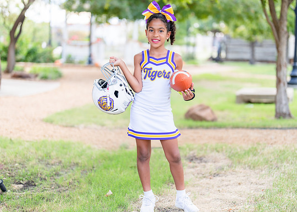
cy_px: 100
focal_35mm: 59
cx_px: 163
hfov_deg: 33.2
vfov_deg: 24.0
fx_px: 497
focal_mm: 50
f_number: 1.2
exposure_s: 1/400
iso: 100
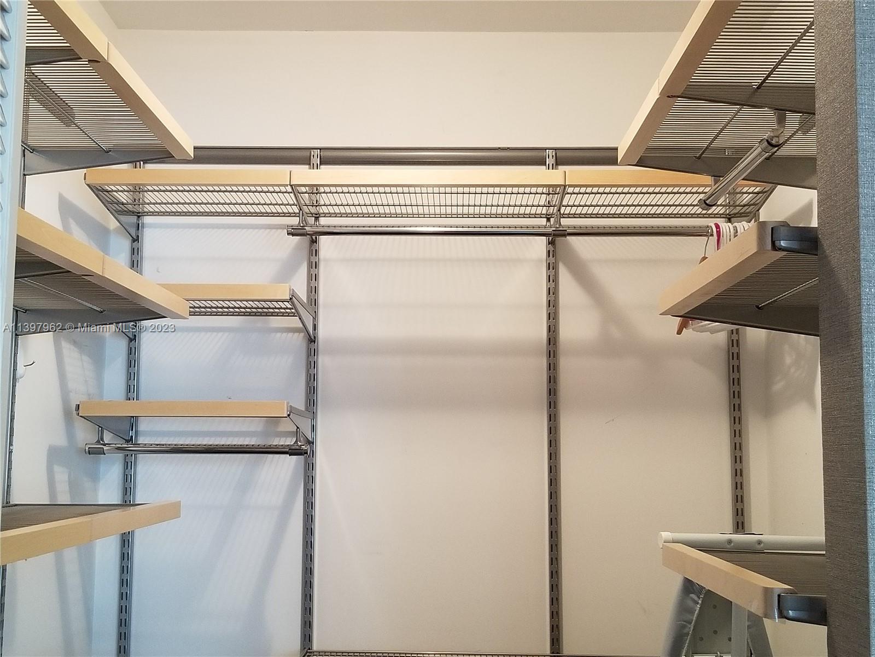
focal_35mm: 26
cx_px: 438
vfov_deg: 53.1
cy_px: 328
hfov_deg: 67.3
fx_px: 657
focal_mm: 4.25
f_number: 1.7
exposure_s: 1/30
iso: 200
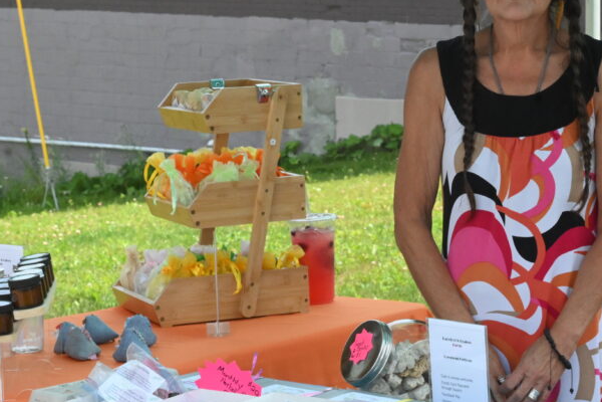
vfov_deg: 10.7
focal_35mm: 128
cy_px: 154
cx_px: 345
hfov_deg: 16.0
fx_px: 2140
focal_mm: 50
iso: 2500
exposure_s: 1/800
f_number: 14
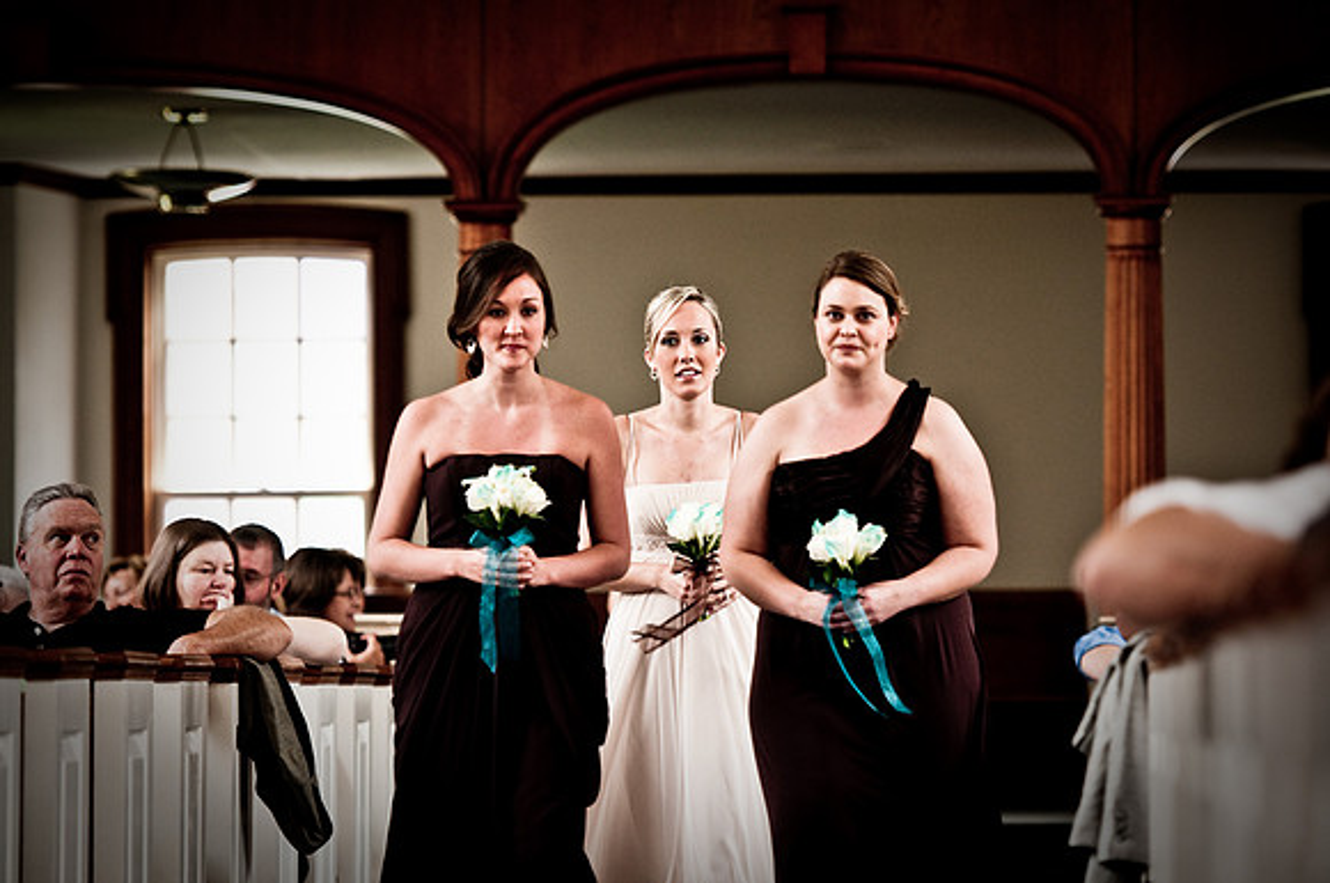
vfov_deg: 6.8
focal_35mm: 202
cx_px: 665
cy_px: 442
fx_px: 7471
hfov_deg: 10.2
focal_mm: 135
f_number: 2.8
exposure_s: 1/60
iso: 200
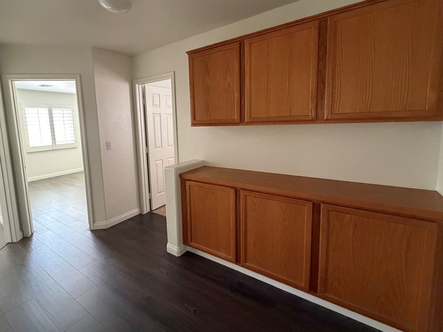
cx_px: 198
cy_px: 148
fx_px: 218
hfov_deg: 90.7
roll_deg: +2.0
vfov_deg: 74.5
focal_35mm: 17
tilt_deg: -6.3
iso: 800
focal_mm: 2.22
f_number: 2.2
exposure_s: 1/60
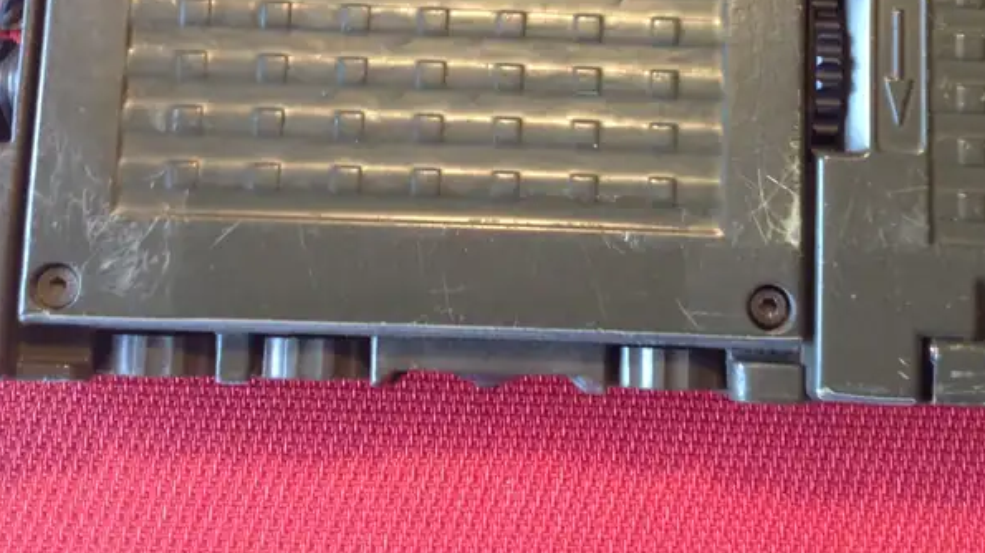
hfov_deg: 32.8
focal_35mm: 64
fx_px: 1671
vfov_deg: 18.3
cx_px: 566
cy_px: -2
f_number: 2.4
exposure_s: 1/15
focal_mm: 4.28
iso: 125
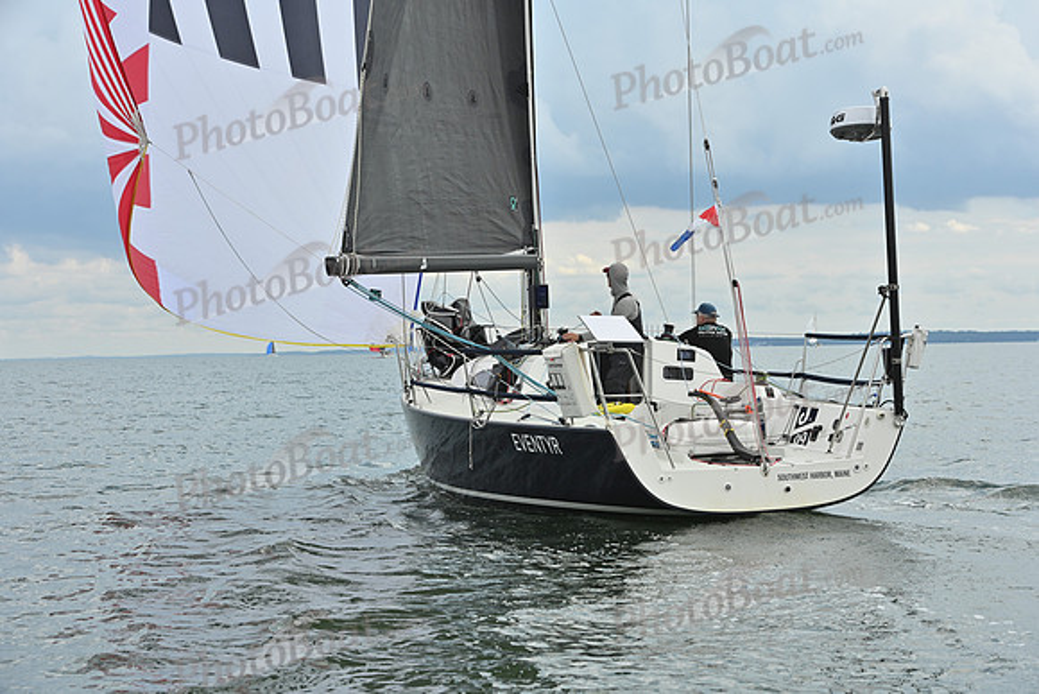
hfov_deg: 28.8
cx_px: 520
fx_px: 2021
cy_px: 347
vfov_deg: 19.5
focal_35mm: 70
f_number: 7.1
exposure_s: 1/1250
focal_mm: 70
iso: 320
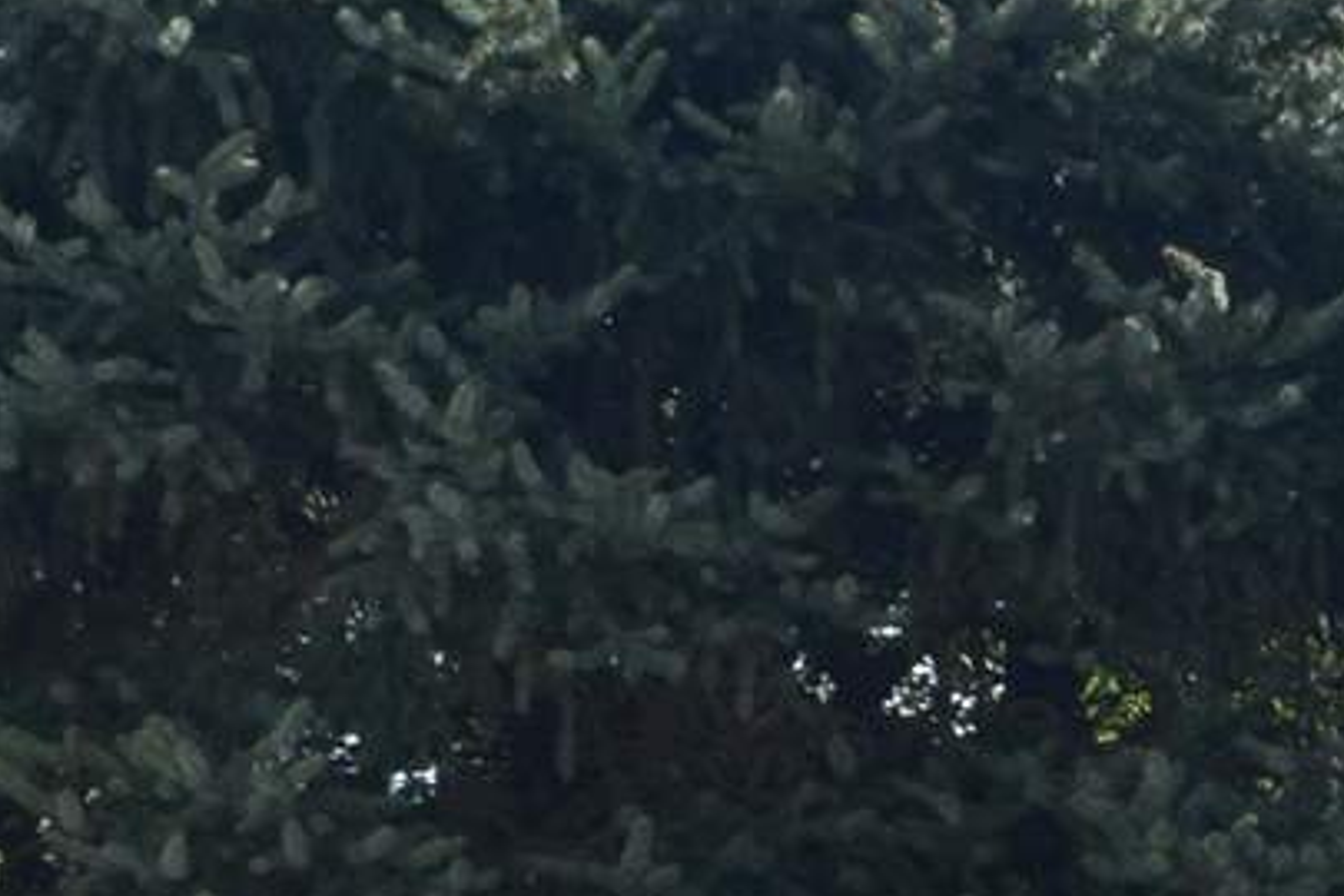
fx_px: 7653
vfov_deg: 6.5
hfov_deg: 9.7
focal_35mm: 205
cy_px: 1819
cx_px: 2054
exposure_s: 1/320
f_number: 10
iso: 400
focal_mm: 18
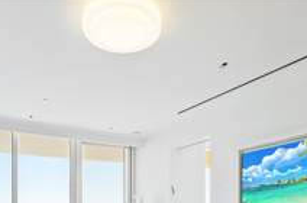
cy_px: 225
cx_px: 136
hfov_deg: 55.8
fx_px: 289
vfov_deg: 33.5
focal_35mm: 34
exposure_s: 1/80
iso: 200
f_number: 4.5
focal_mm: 15
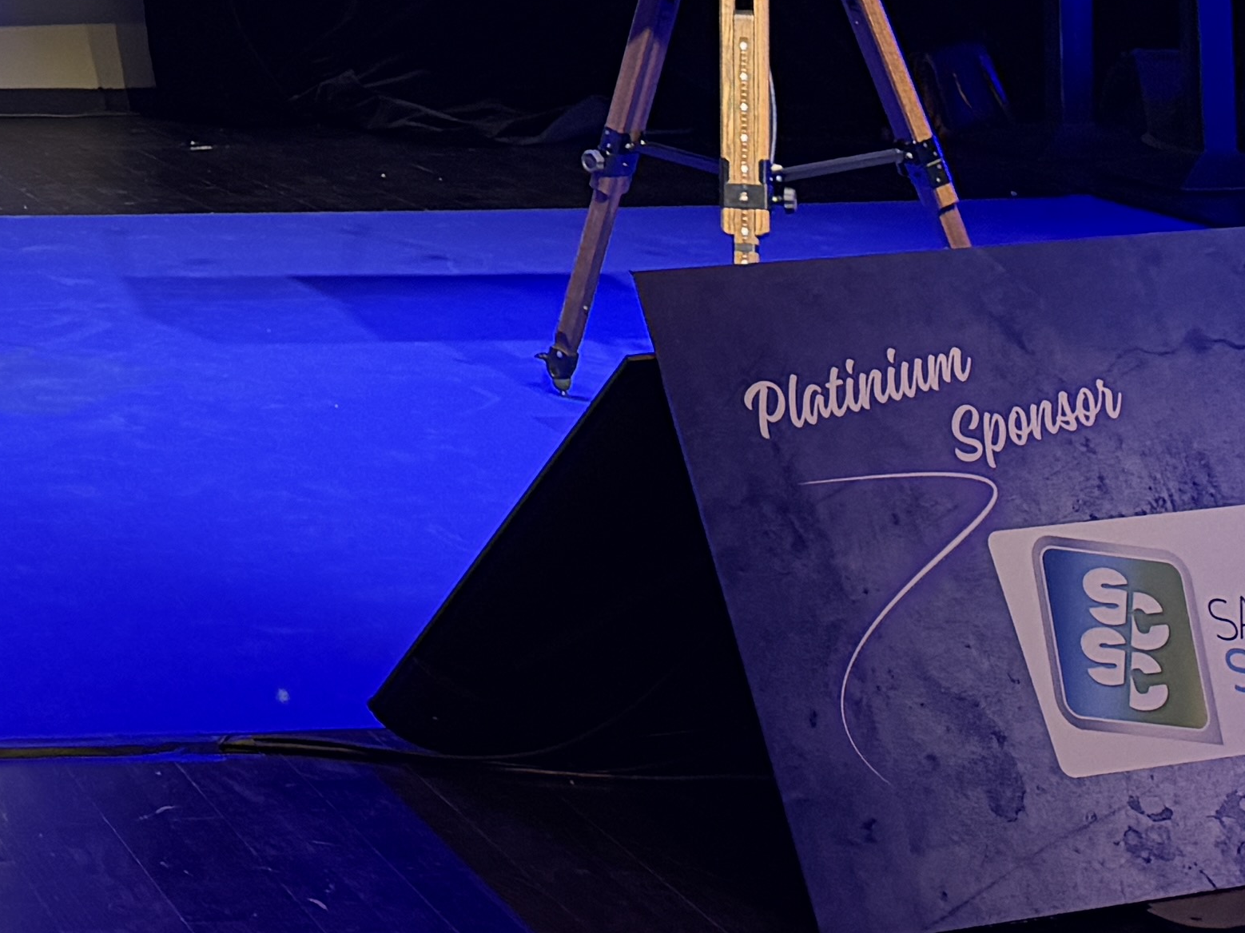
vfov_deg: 15.6
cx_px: -515
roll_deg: +1.2
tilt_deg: +3.1
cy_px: -423
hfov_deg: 19.8
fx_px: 3165
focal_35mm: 88
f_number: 1.78
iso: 320
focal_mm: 6.76
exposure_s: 1/58
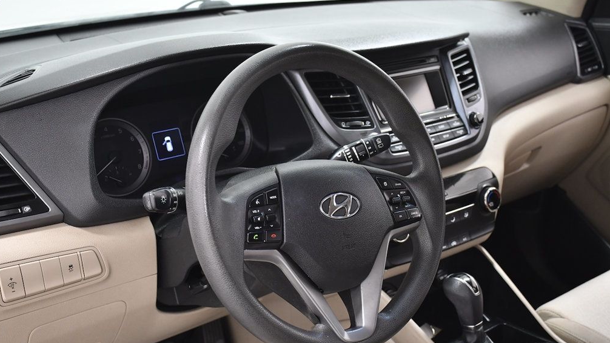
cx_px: 303
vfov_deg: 24.9
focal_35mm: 48
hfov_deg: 42.9
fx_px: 776
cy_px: 203
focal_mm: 30
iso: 1250
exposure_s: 1/125
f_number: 4
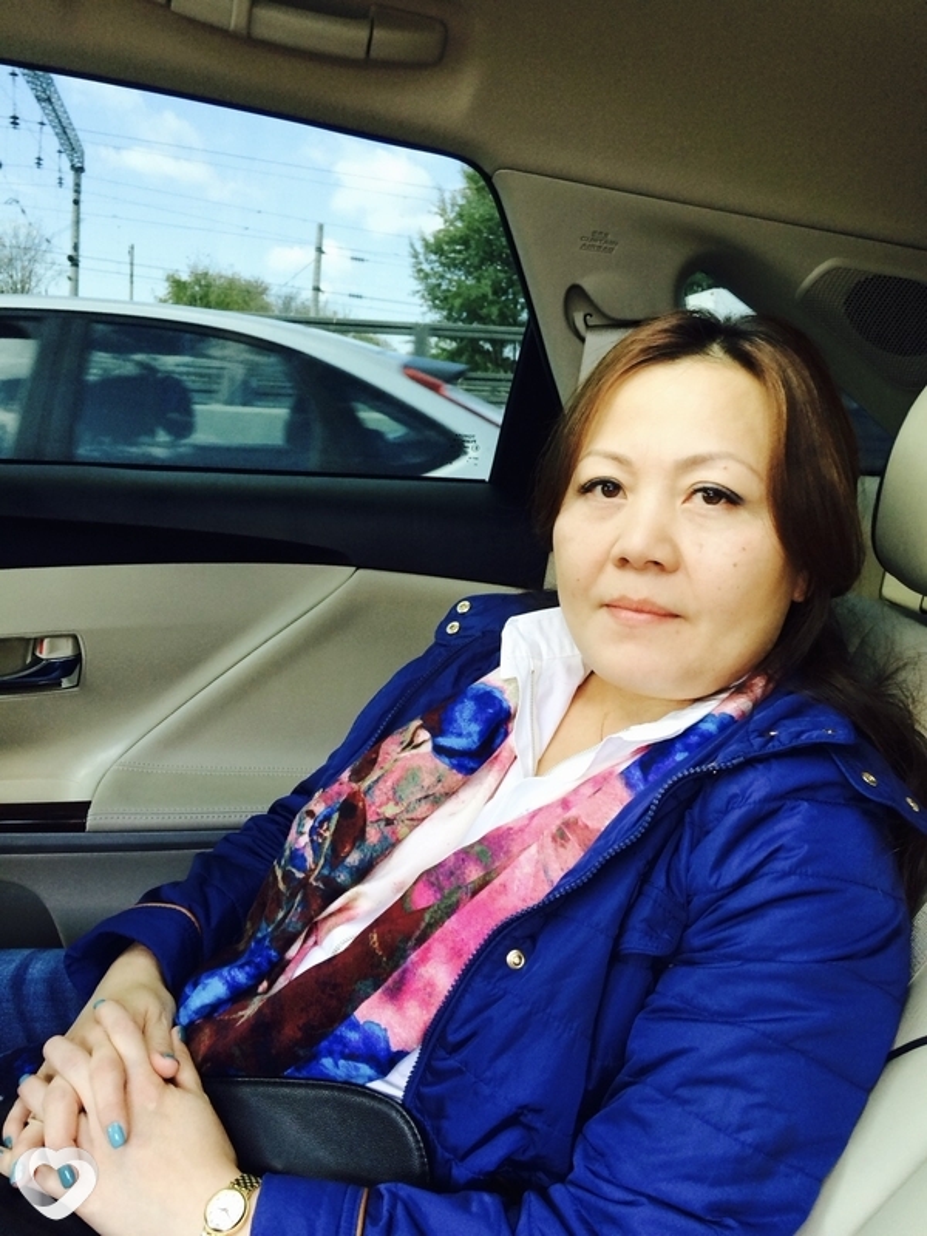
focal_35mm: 30
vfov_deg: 60.0
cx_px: 464
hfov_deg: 46.8
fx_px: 1071
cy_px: 618
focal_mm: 4.12
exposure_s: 1/40
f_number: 2.2
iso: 40
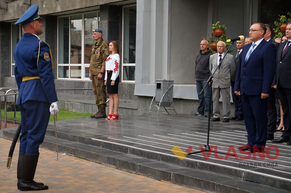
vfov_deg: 18.1
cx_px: 146
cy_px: 96
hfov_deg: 27.0
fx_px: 606
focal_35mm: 75
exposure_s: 1/100
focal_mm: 50
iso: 100
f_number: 5.6
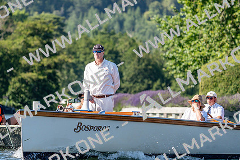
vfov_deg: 3.9
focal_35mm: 351
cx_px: 92
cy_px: 67
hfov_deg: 5.9
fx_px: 2339
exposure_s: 1/1600
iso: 400
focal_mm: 259
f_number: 5.6
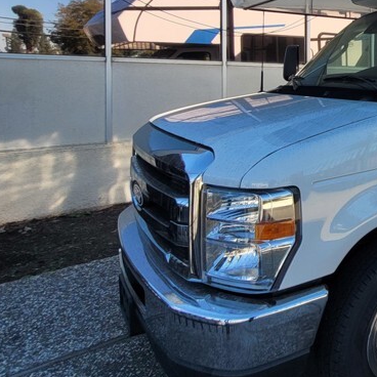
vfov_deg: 48.7
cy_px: 86
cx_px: 449
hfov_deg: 38.4
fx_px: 394
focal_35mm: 32
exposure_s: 1/736
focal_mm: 1.74
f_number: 2.2
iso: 40
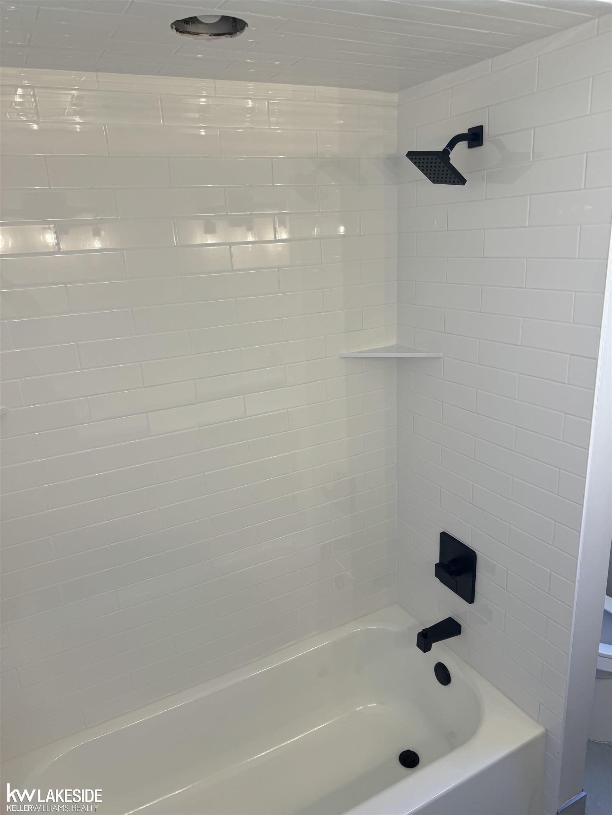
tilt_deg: -18.4
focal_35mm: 24
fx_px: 566
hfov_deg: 56.8
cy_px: 408
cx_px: 306
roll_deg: +4.6
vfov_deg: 71.6
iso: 64
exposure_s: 1/120
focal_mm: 6.76
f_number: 1.78
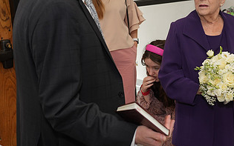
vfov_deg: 20.9
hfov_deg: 31.5
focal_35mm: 62
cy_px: 44
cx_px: 208
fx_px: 395
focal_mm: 33
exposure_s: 1/100
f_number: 4.5
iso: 400
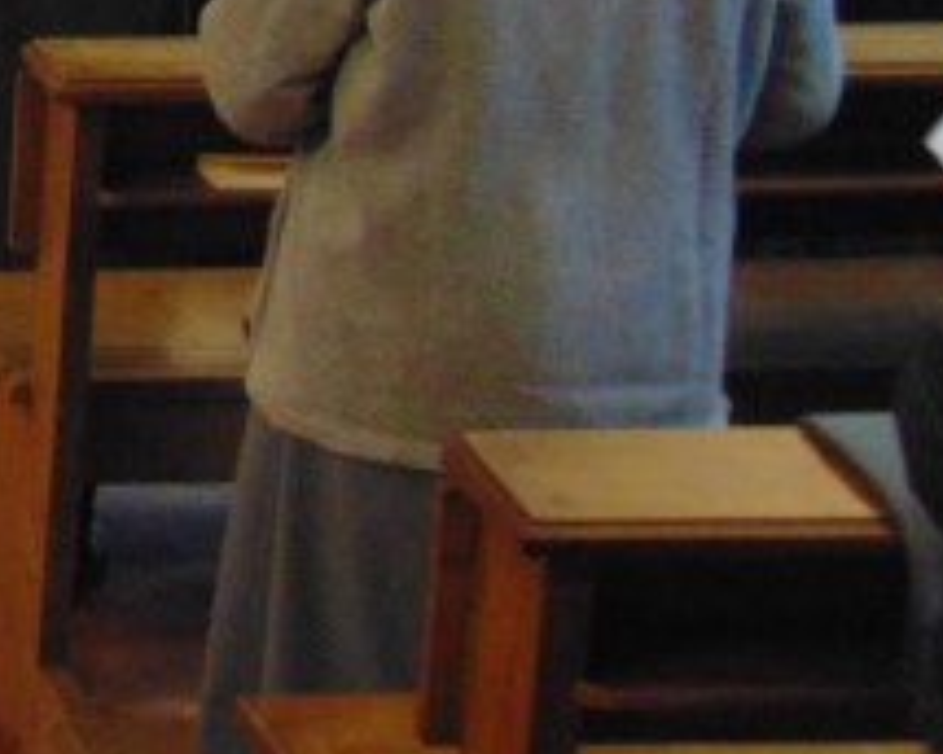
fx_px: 3042
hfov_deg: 15.3
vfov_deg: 13.5
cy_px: -276
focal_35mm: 109
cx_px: -746
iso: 400
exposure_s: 1/13
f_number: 3.1
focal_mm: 5.4
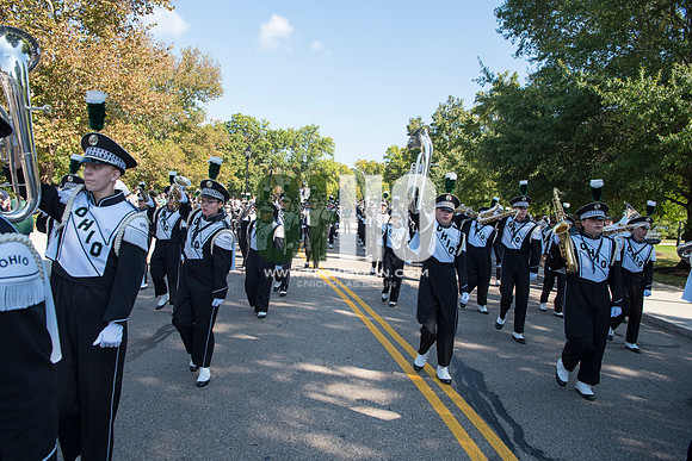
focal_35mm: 24
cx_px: 346
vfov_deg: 53.2
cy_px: 230
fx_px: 461
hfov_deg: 73.7
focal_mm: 24
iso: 200
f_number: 5.6
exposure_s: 1/500
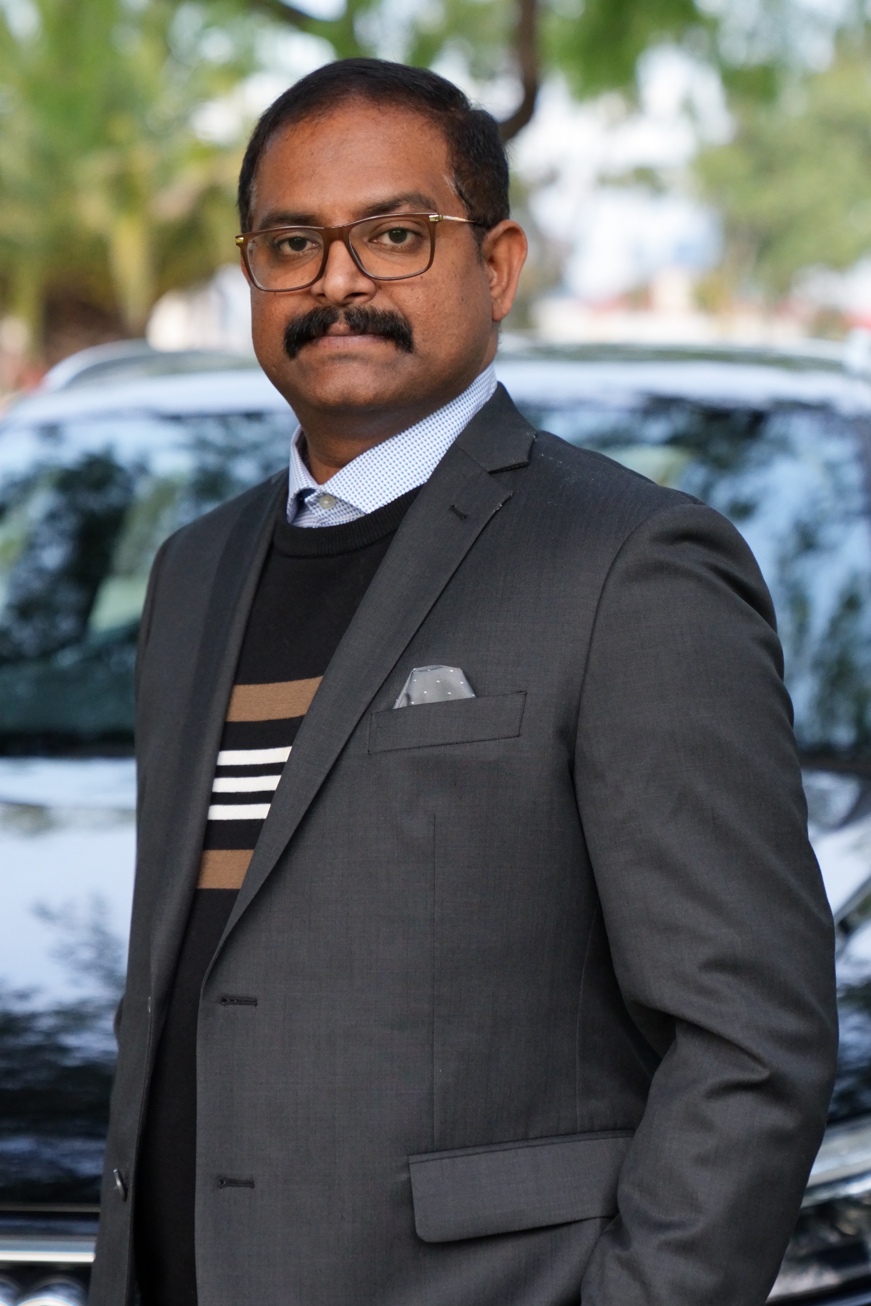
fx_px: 3810
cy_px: 653
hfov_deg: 13.0
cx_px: 436
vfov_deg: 19.5
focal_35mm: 105
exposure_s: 1/400
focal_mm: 70
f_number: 3.2
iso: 2000
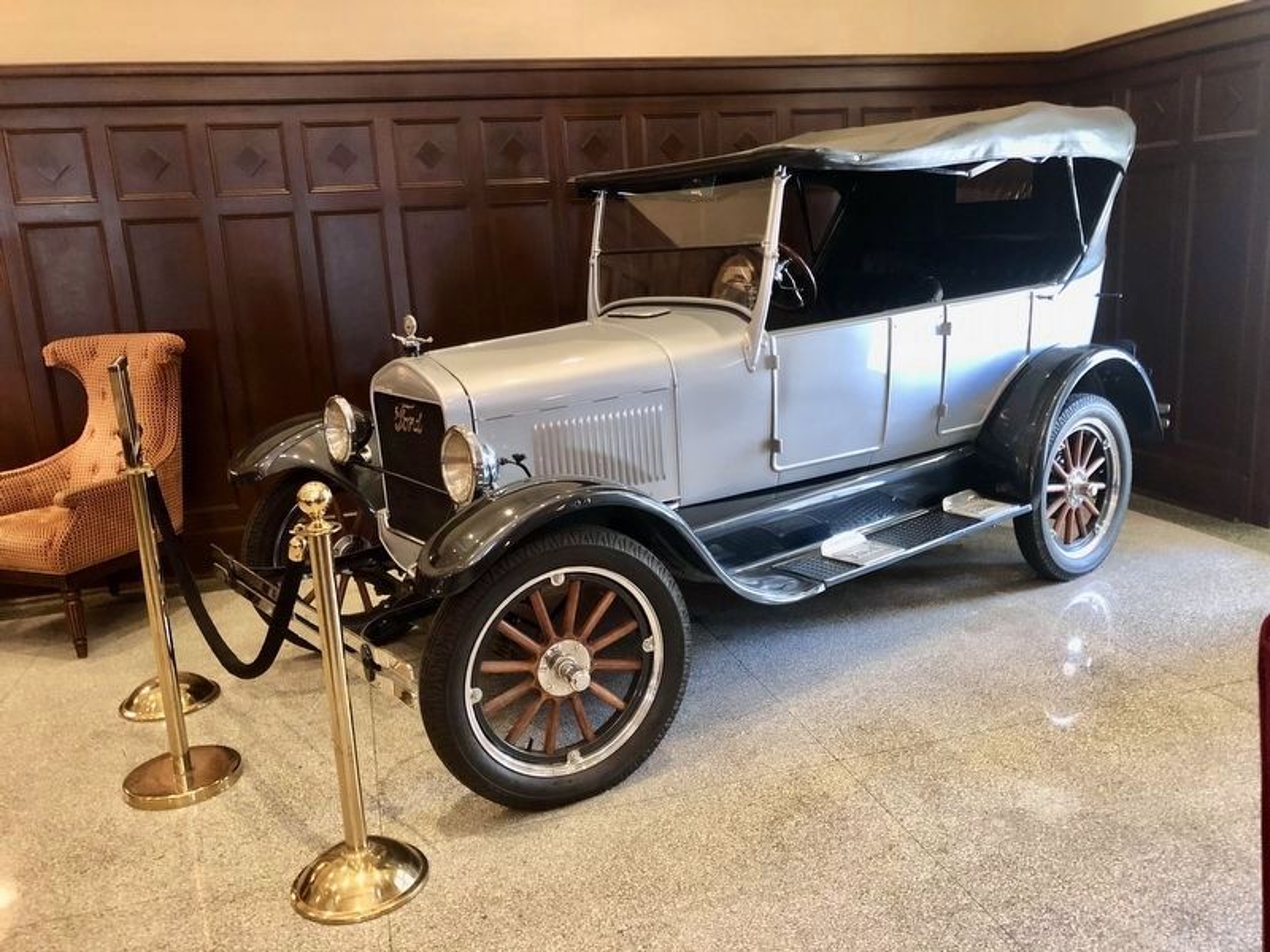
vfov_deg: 49.7
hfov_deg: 63.4
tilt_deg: -11.5
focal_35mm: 28
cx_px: 635
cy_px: 476
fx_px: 1027
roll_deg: +2.9
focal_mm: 3.99
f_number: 1.8
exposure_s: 1/9
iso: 100
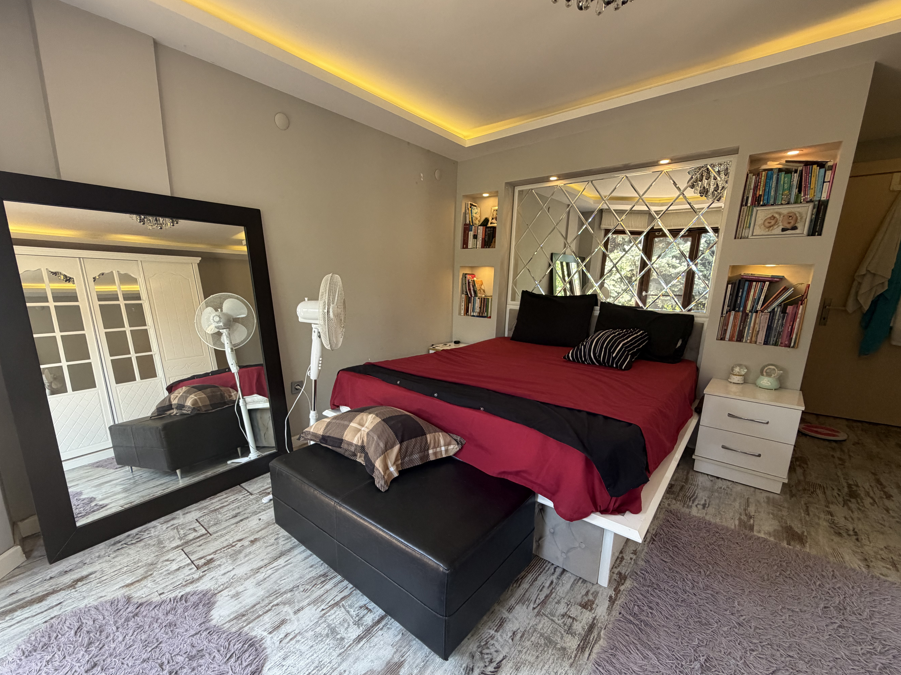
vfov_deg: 81.7
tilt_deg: -11.2
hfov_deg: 98.1
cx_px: 425
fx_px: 390
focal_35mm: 15
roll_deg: +0.0
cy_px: 358
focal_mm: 2.22
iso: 250
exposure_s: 1/121
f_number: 2.2
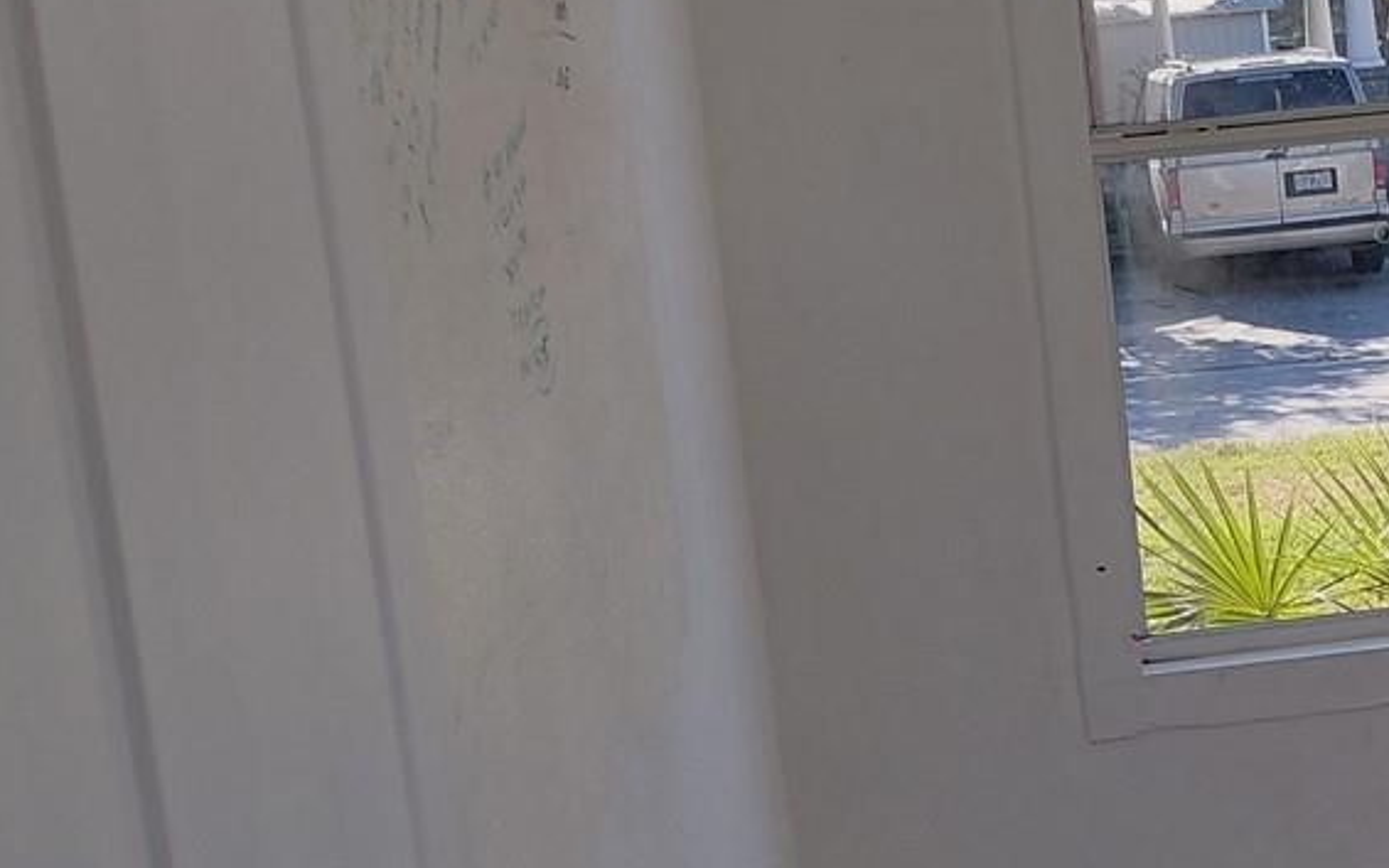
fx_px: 2839
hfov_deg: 26.2
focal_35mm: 75
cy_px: 499
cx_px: 1352
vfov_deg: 17.4
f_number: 1.8
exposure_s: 1/612
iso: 50
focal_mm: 4.69
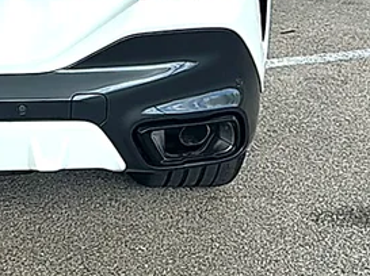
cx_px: -85
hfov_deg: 19.4
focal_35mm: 95
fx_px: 1014
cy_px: -55
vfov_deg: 15.0
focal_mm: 6.86
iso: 80
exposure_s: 1/3378
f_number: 1.78
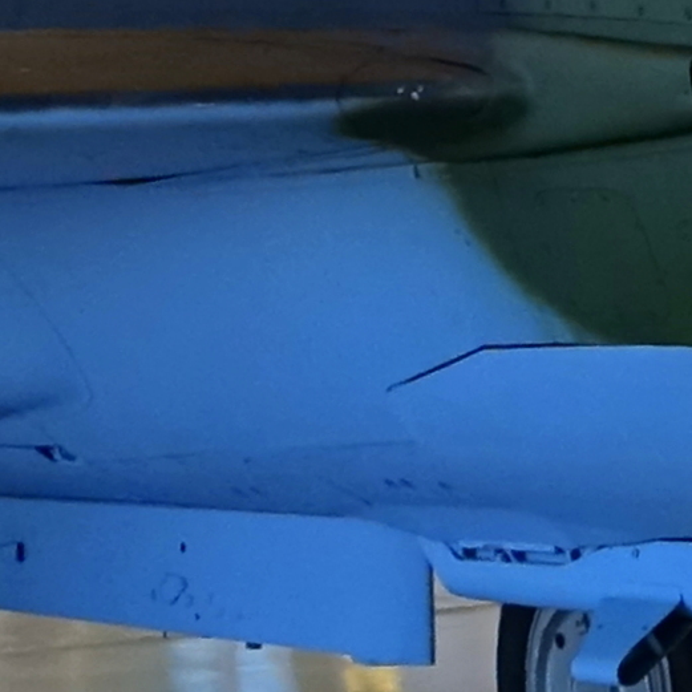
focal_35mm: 232
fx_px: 5247
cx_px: 2109
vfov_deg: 7.5
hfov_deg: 6.8
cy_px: 81
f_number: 4
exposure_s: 1/60
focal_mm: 9.54
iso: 400
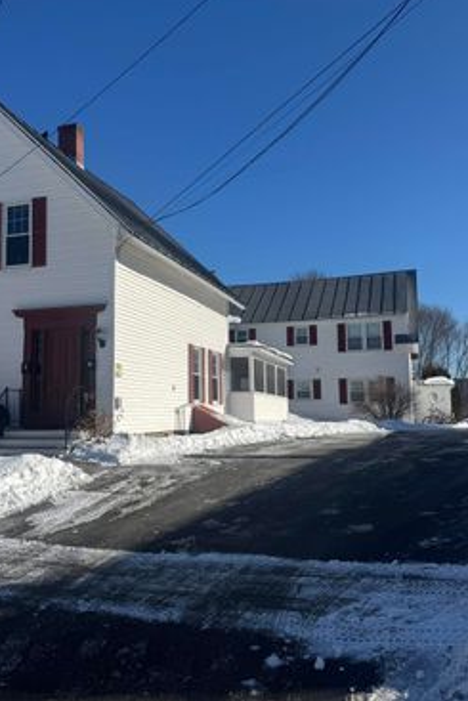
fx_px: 662
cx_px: 153
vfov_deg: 55.8
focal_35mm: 34
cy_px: 345
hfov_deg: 38.4
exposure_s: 1/9009
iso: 80
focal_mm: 6.76
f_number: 1.78
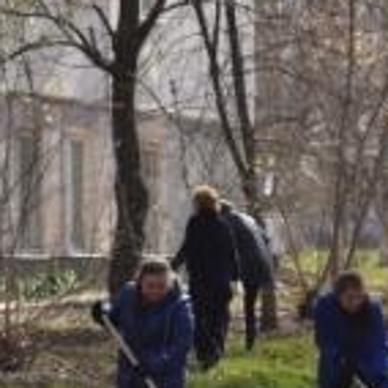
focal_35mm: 221
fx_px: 2807
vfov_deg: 7.9
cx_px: 120
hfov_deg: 7.9
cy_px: 242
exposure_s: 1/160
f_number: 5.6
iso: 100
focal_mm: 55
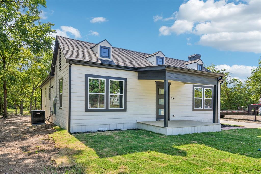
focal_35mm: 23
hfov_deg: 76.1
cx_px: 130
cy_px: 87
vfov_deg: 55.1
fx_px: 167
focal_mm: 23
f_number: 8
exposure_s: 1/160
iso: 100
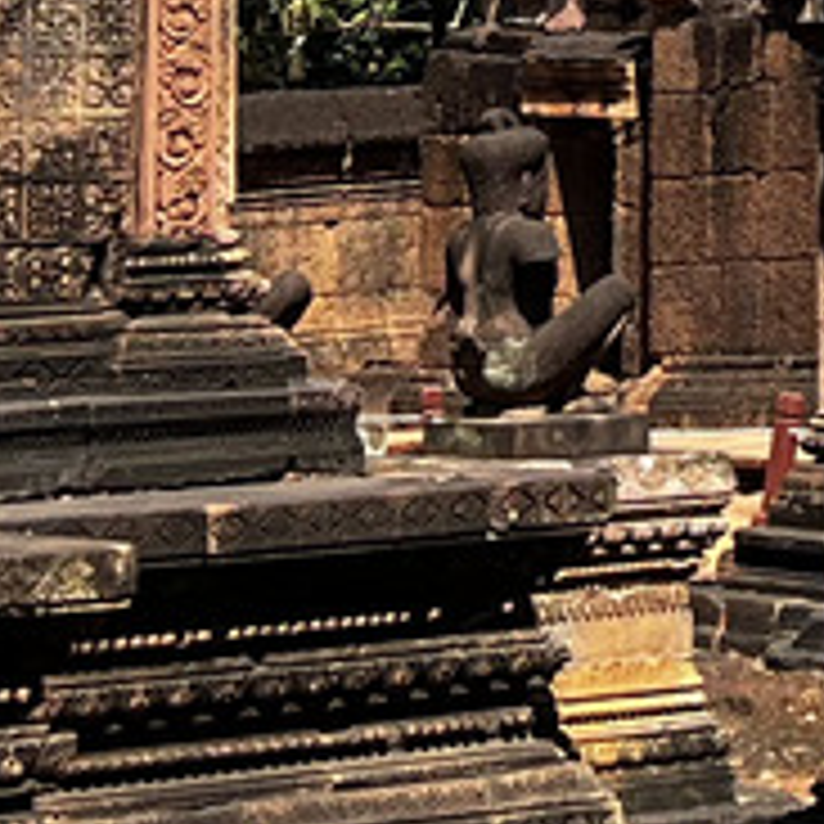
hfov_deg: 8.3
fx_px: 5413
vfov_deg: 8.4
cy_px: -621
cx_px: 1535
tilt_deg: +6.5
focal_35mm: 201
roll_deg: +1.5
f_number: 1.5
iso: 50
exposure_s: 1/1511
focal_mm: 5.7
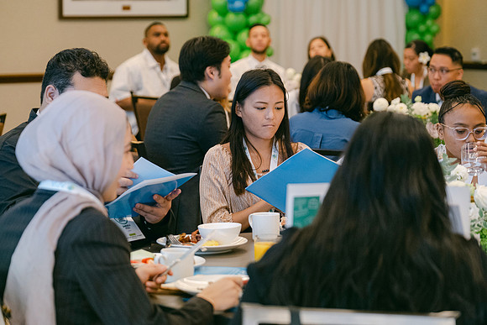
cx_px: 244
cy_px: 162
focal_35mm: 116
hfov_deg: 17.6
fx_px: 1570
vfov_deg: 11.8
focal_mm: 77.3
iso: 2500
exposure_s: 1/125
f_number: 2.8
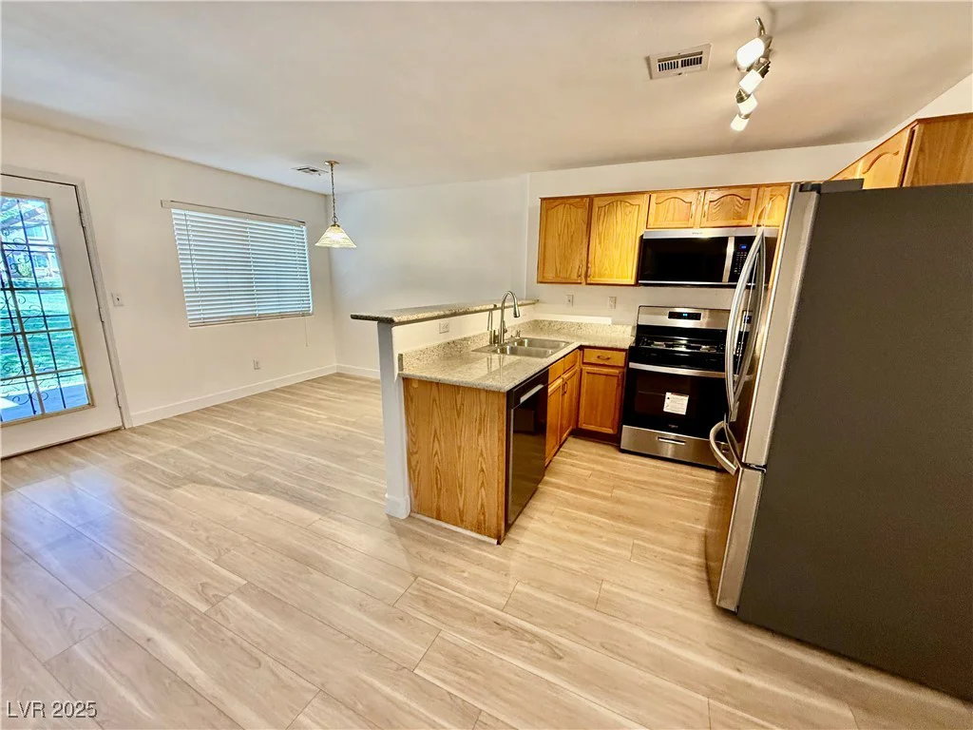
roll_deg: -1.0
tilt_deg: -10.9
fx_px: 394
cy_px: 365
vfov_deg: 85.7
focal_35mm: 14
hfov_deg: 102.1
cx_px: 486
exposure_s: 1/60
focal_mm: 2.22
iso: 200
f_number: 2.2
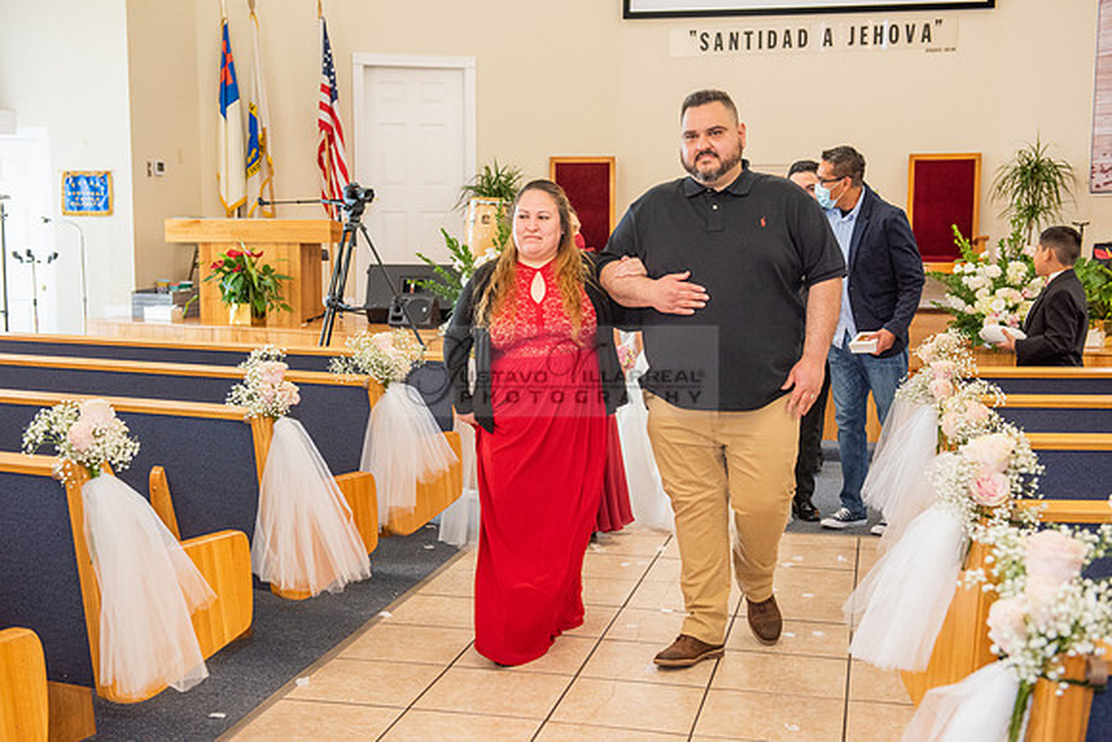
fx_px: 1483
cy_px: 371
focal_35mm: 48
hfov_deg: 41.1
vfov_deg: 28.1
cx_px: 556
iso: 1250
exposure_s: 1/100
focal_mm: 48
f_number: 5
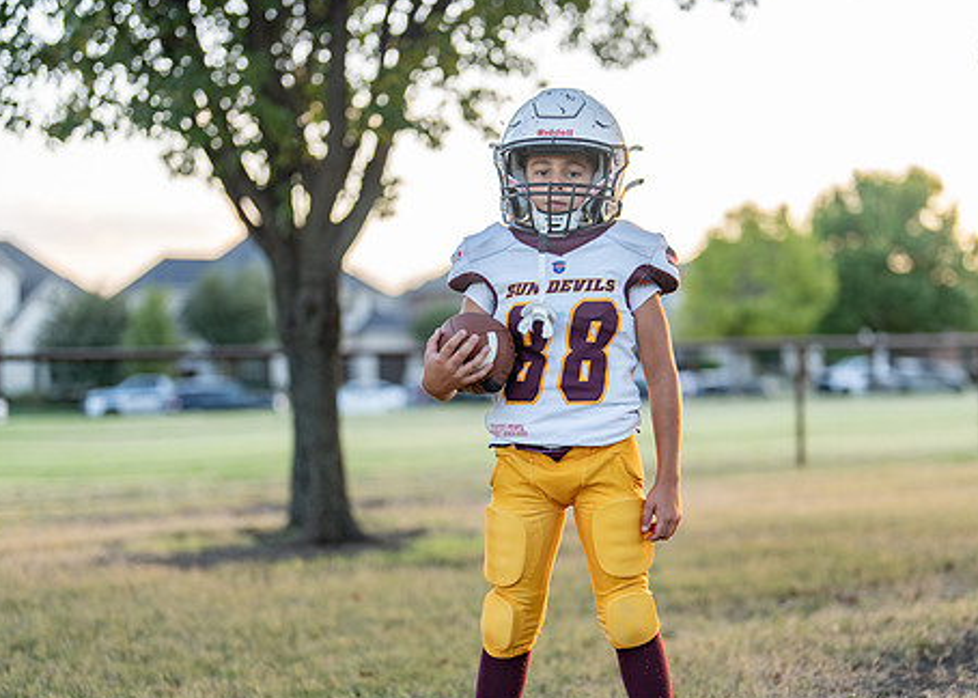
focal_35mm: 67
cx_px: 575
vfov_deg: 21.2
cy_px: 414
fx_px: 1860
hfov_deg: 29.4
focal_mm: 50
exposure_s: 1/500
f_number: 1.2
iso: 160
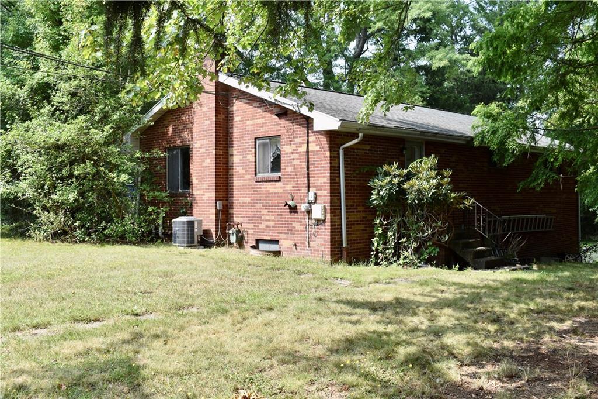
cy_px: 200
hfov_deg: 53.1
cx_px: 299
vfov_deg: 36.8
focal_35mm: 36
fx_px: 598
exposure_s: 1/250
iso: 280
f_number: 8
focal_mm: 24
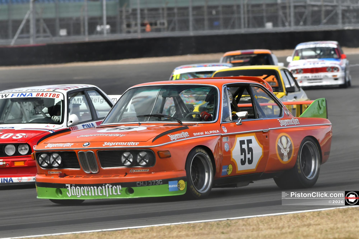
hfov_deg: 5.7
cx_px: 180
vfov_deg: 3.8
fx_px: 3589
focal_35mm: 360
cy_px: 120
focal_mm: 240
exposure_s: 1/640
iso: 360
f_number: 5.6
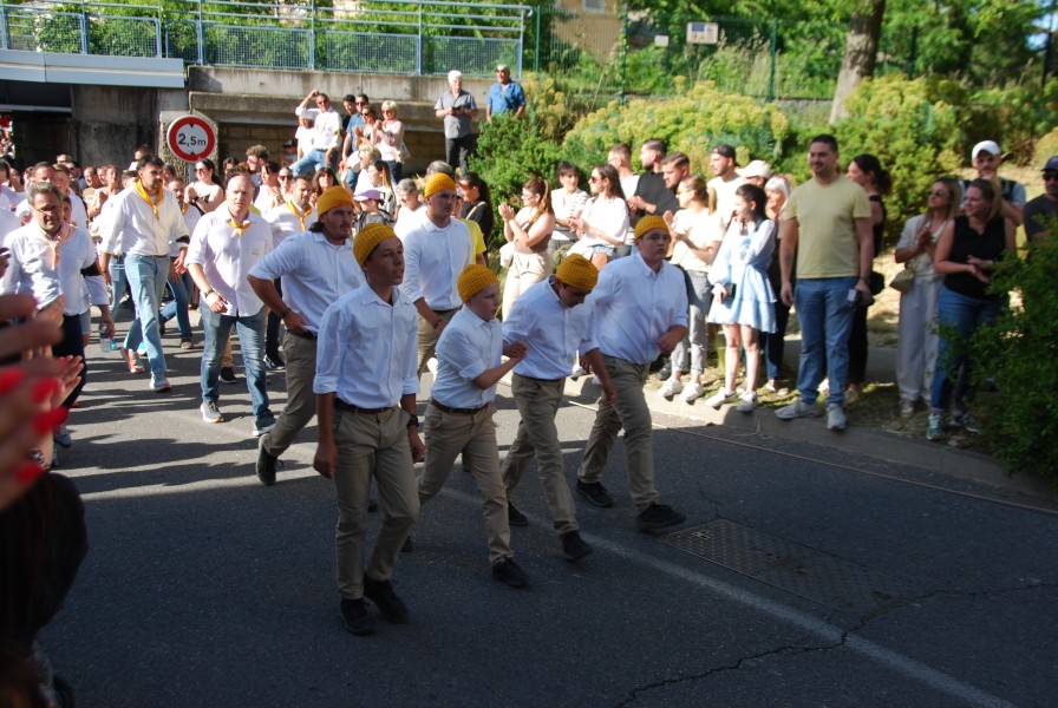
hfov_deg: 49.5
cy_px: 354
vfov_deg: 34.3
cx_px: 529
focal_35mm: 39
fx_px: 1148
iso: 100
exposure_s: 1/160
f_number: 6.3
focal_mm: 26
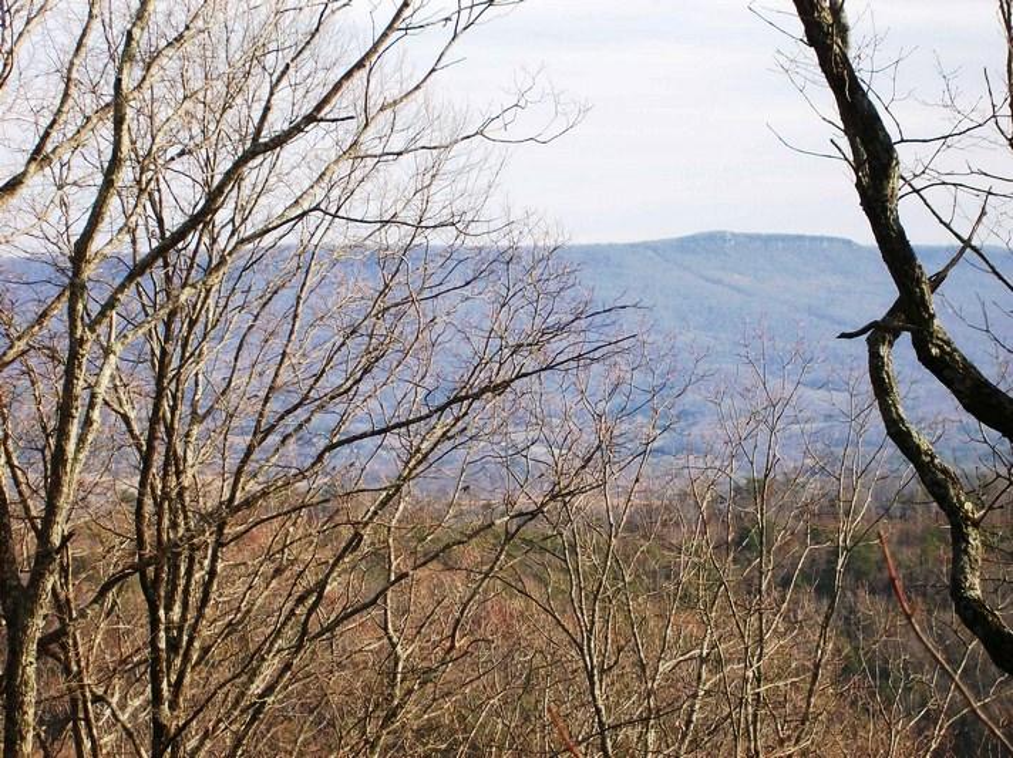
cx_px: 506
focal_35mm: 108
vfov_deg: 13.7
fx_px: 3158
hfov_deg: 18.2
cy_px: 379
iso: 80
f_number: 4.8
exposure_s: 1/249
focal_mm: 18
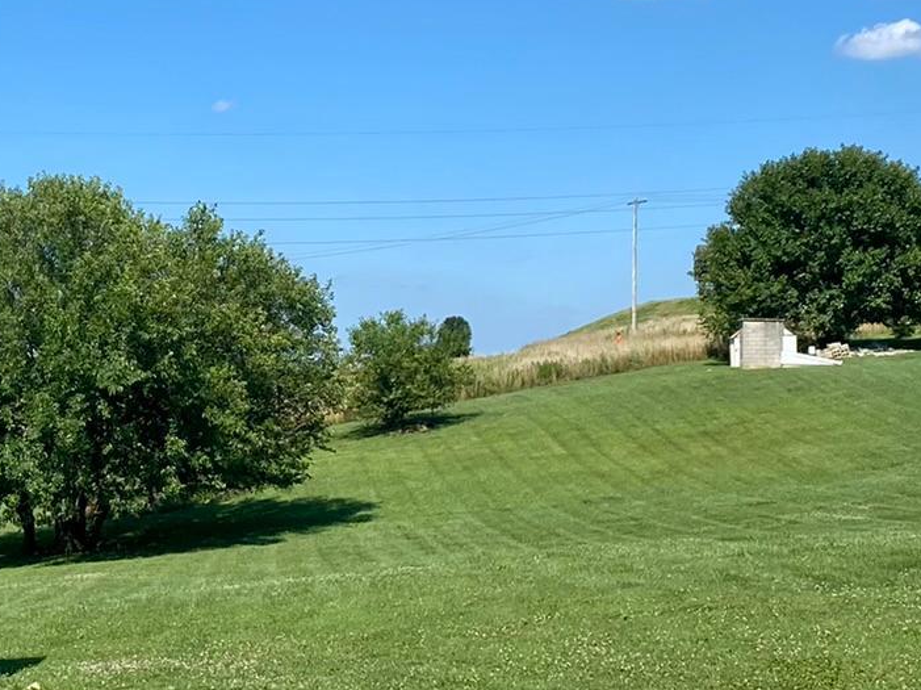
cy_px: 302
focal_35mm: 76
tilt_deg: +1.1
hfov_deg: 25.3
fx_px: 2021
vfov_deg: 19.4
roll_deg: +0.1
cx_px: 191
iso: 32
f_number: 1.8
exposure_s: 1/2755
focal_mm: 4.25
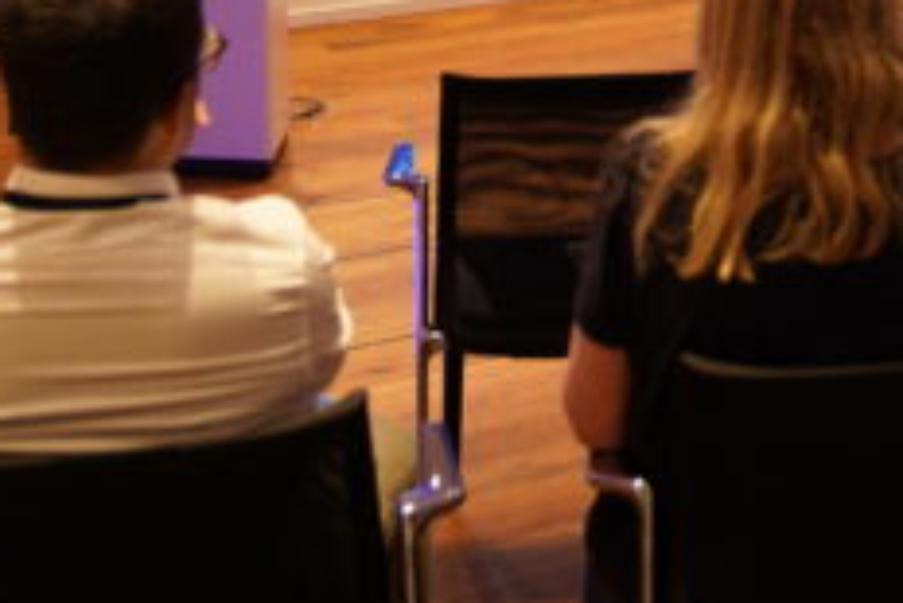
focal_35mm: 93
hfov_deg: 21.1
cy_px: -272
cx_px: 926
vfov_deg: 13.9
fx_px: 2334
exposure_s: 1/200
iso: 800
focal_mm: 31
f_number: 2.8
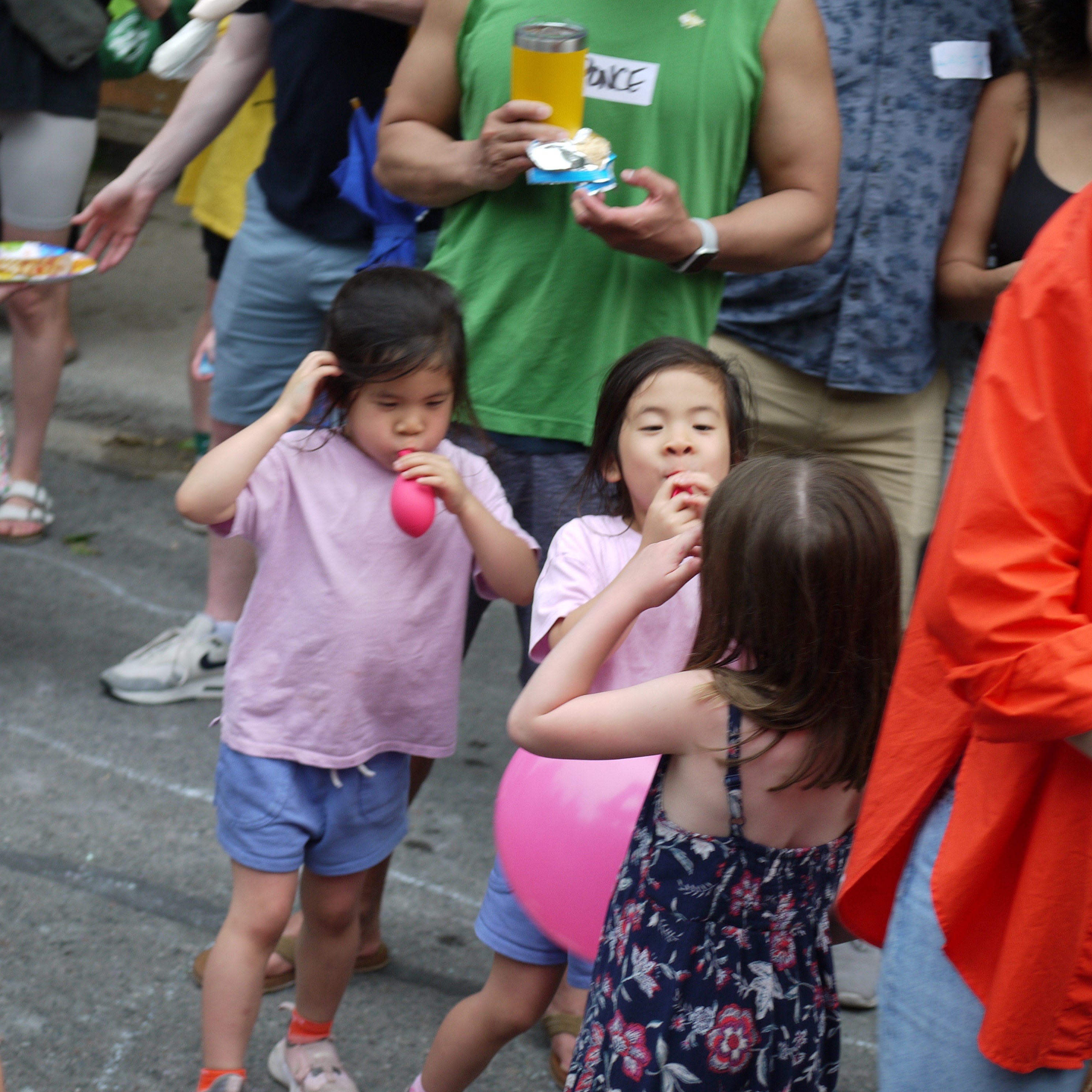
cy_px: 546
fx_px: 2962
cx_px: 431
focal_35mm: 83
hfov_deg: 20.9
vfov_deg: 20.9
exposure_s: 1/125
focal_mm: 35
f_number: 2.8
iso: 160
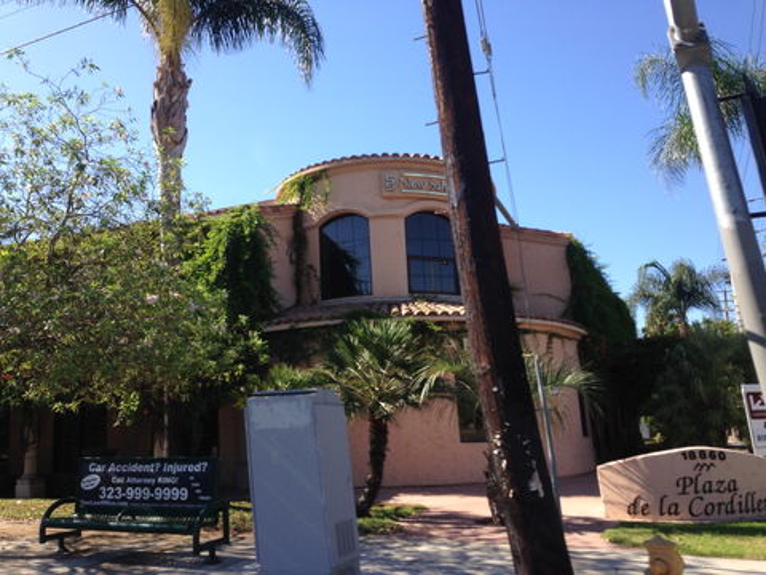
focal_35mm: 33
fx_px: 730
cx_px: 383
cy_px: 288
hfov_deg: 55.4
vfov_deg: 42.9
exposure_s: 1/903
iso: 50
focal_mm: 4.12
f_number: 2.4
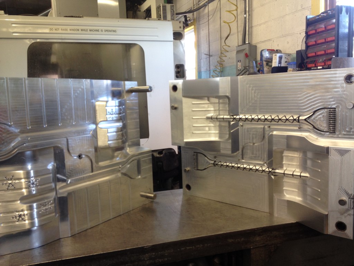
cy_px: 133
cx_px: 177
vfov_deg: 40.7
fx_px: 358
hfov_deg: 52.6
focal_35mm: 35
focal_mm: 4.28
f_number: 2.4
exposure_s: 1/20
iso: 80
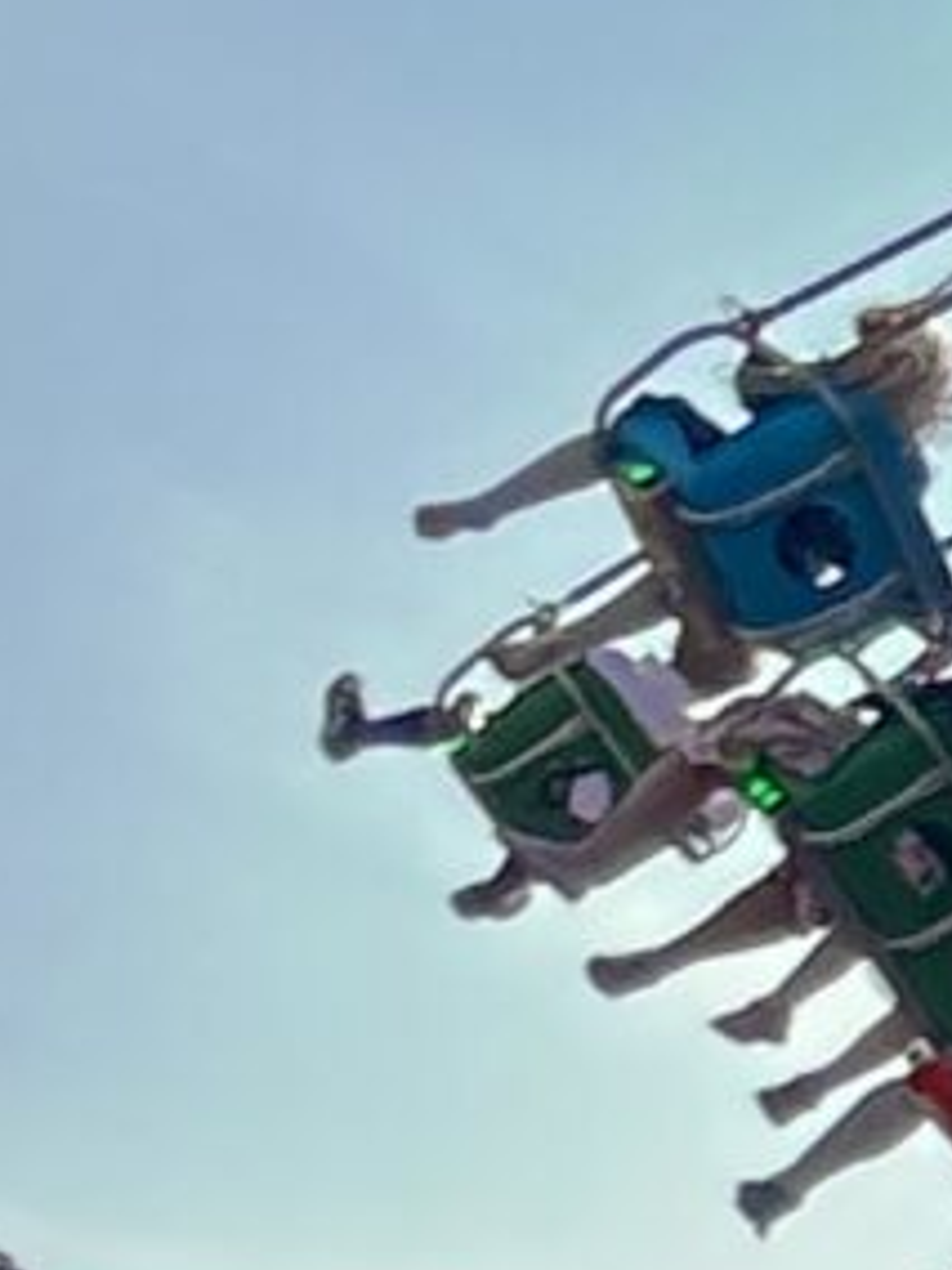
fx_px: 7444
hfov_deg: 6.6
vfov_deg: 8.8
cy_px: 3041
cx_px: 2977
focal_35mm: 203
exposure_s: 1/322
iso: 25
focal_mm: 2.69
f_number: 1.9
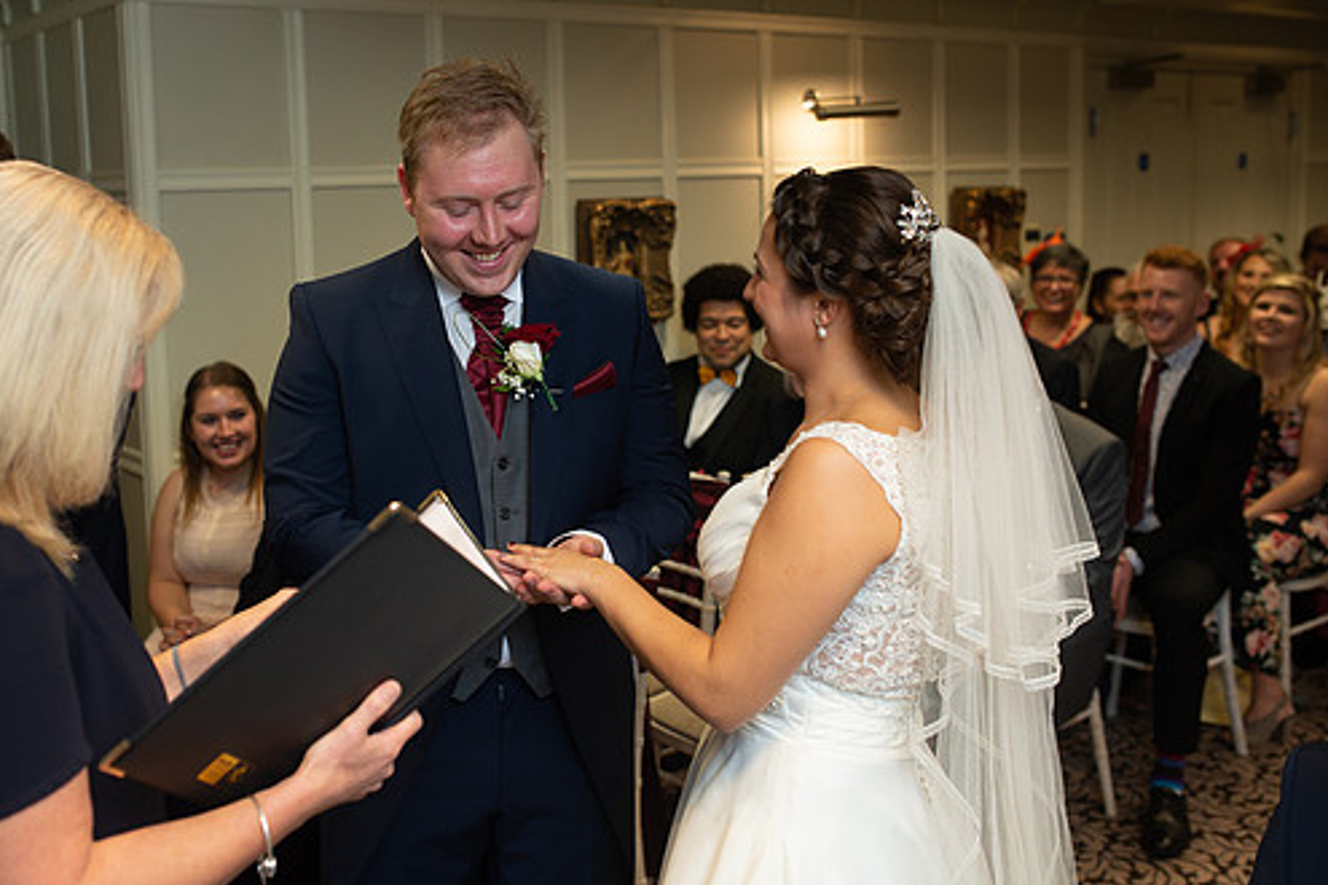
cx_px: 558
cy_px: 373
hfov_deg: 47.2
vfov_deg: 32.6
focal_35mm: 41
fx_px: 1512
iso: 320
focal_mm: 35
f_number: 3.2
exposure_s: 1/100
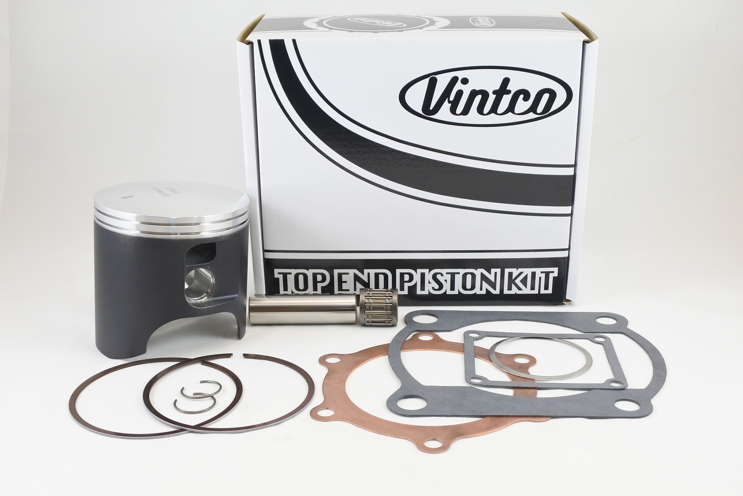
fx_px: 702
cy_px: 248
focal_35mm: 34
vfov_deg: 38.9
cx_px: 372
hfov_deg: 55.8
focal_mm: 12.6
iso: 560
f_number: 3.8
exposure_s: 1/125
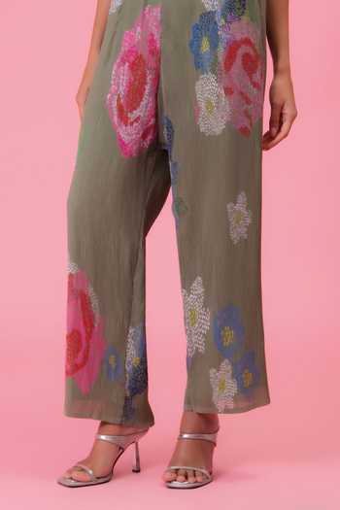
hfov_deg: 12.5
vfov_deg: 18.6
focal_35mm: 110
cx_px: 170
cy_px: 255
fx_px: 1558
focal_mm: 110
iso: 250
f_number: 9
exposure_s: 1/125
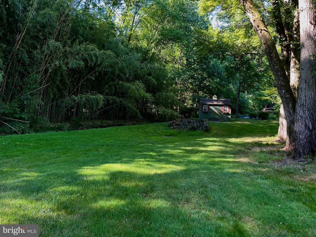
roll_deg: -2.1
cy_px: 118
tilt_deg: -3.2
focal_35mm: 26
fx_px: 237
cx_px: 158
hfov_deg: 67.3
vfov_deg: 53.1
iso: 64
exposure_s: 1/122
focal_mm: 5.1
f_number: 1.6
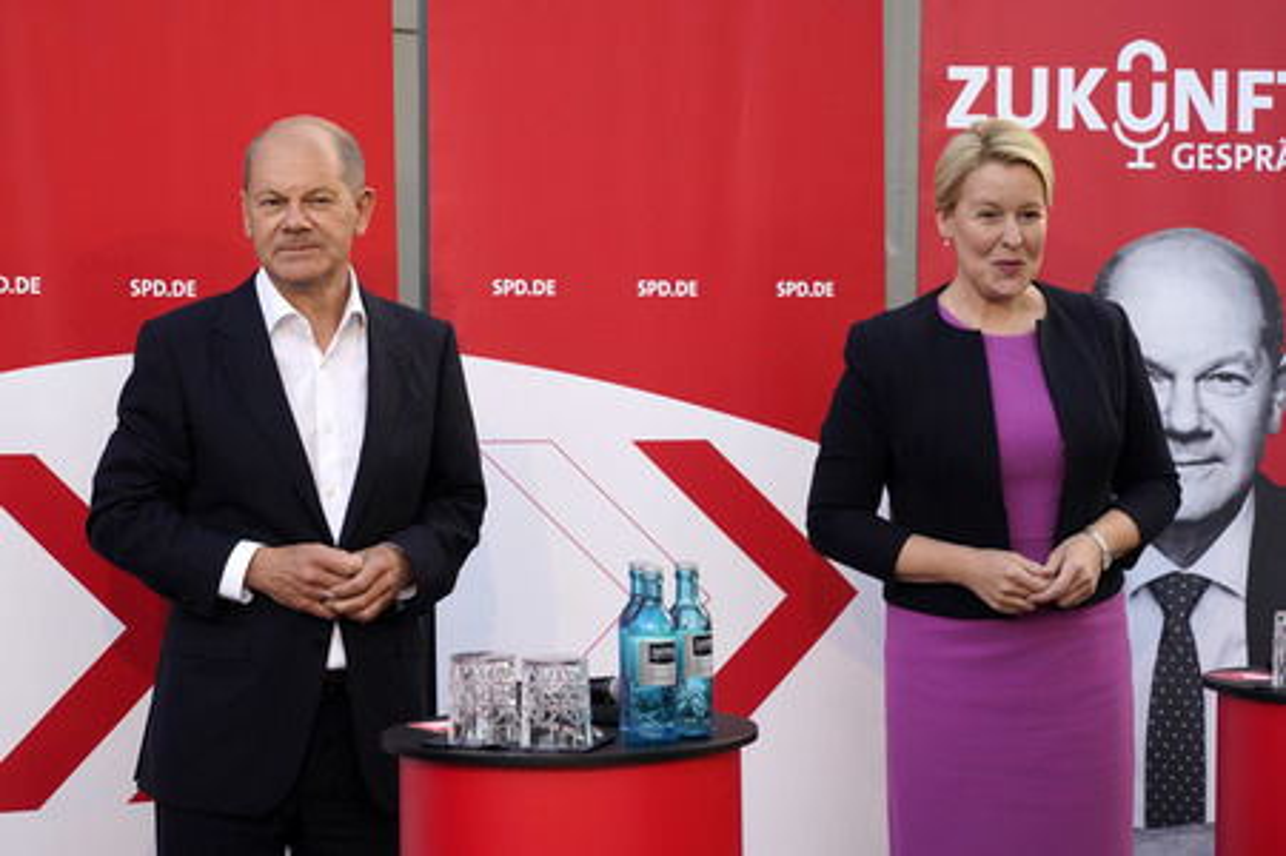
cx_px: 643
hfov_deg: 30.1
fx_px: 2392
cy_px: 428
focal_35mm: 67
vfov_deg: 20.3
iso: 640
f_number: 5
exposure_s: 1/320
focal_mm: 67
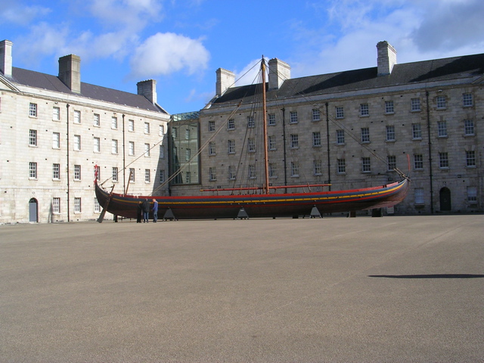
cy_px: 182
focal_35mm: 38
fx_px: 531
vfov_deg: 37.7
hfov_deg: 49.0
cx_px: 242
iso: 50
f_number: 5.6
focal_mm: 5.8
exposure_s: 1/300
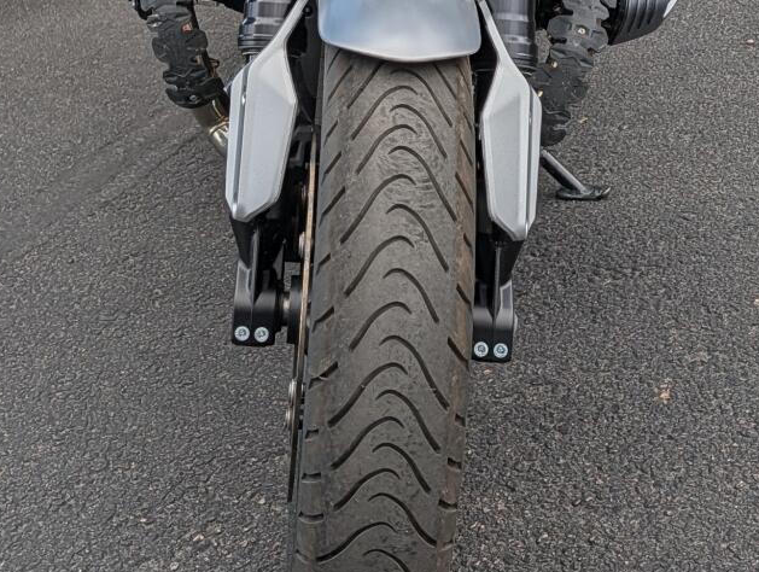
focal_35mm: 76
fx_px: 1669
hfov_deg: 25.6
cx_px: 374
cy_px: -22
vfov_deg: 18.8
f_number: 1.68
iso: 21
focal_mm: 6.9
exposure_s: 1/1178
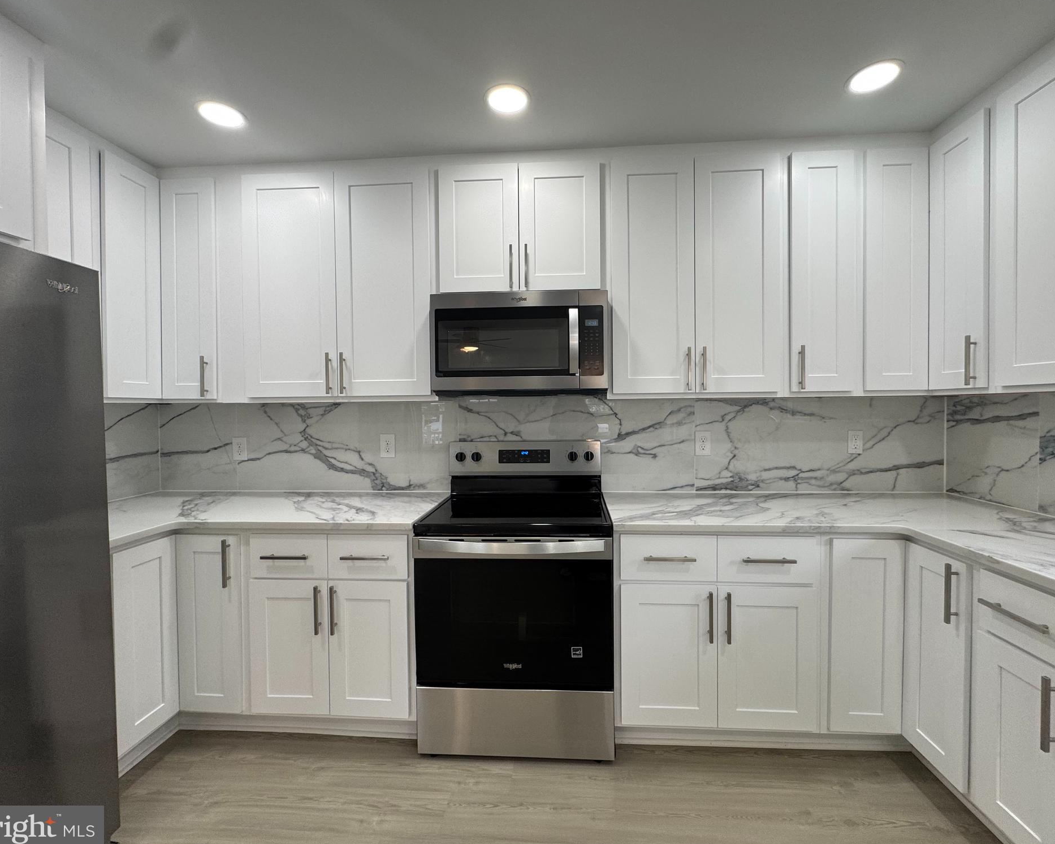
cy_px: 418
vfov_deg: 84.0
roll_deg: +0.2
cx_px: 542
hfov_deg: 96.8
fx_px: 468
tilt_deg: -0.8
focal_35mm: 15
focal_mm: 2.22
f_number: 2.2
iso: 125
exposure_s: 1/120
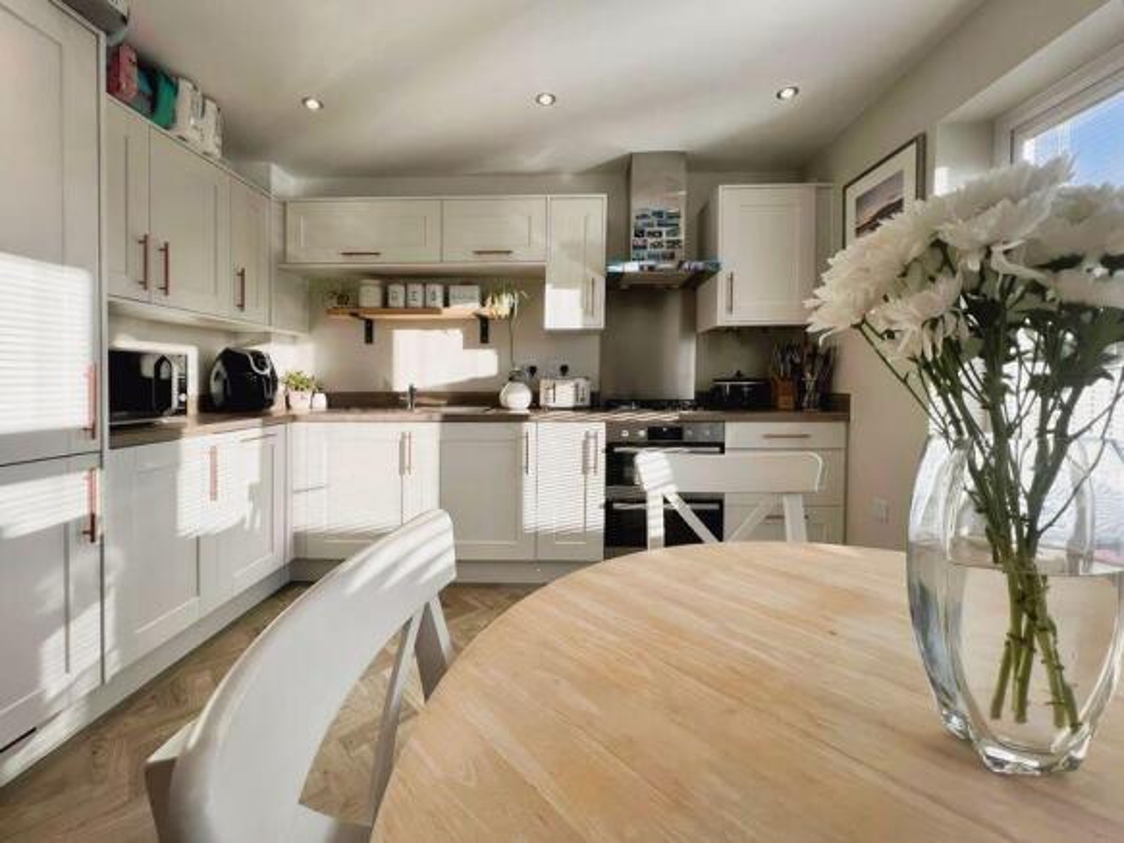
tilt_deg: -2.4
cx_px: 562
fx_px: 422
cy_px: 422
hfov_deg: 106.2
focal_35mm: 13
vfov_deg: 89.9
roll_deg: -0.1
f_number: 1.8
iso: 32
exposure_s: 1/336
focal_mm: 1.57
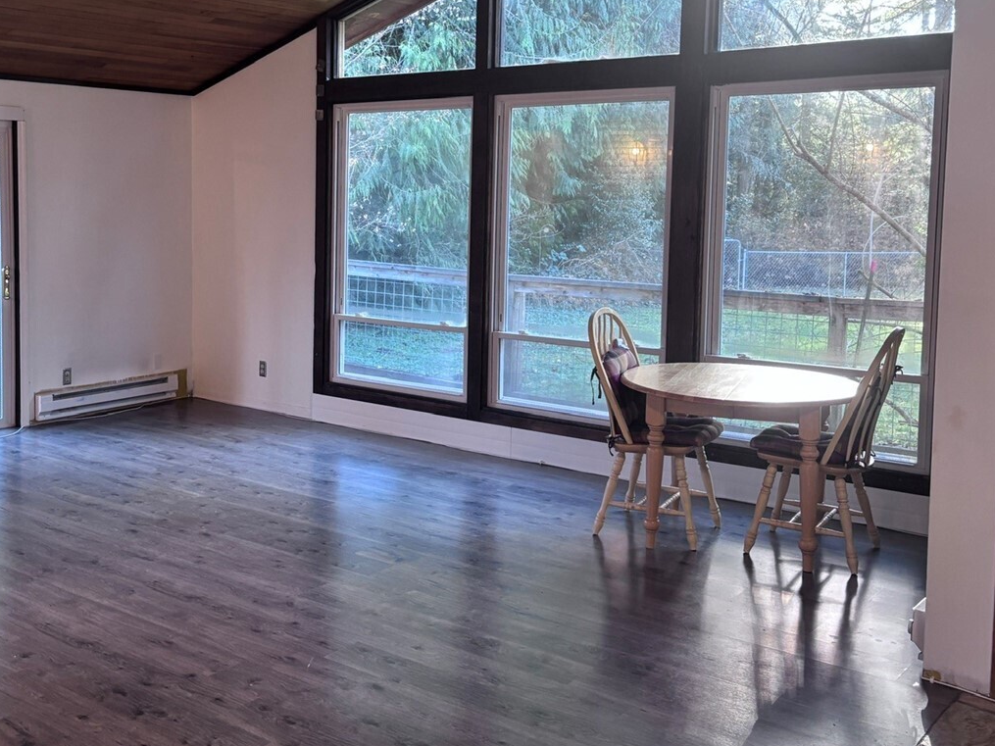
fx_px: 1178
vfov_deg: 34.9
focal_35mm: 41
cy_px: 267
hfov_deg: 45.0
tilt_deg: -5.0
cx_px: 324
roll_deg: -1.1
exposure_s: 1/60
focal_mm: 5.96
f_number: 1.6
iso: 160
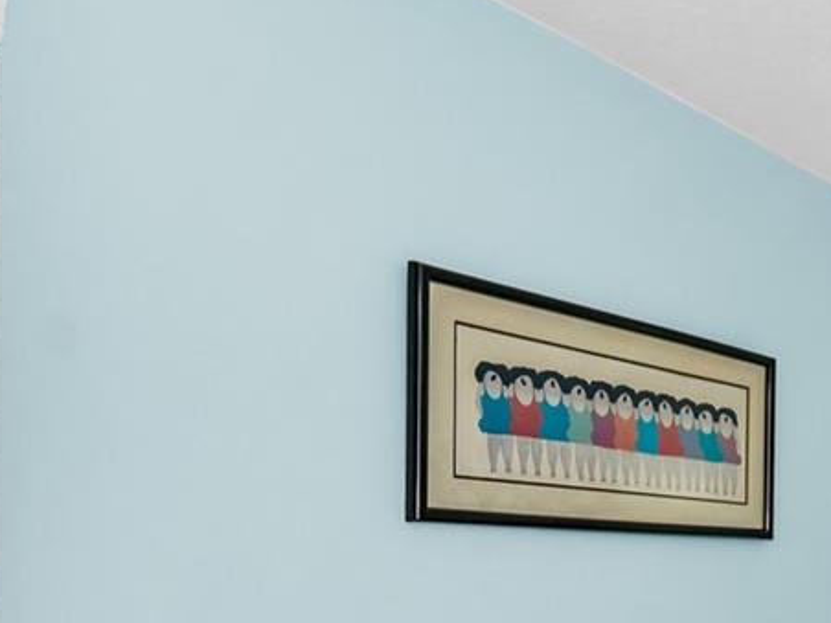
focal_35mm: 51
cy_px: 617
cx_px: 1237
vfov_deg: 27.0
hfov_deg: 26.9
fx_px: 1224
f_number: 5.6
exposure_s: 1/80
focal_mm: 15
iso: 250
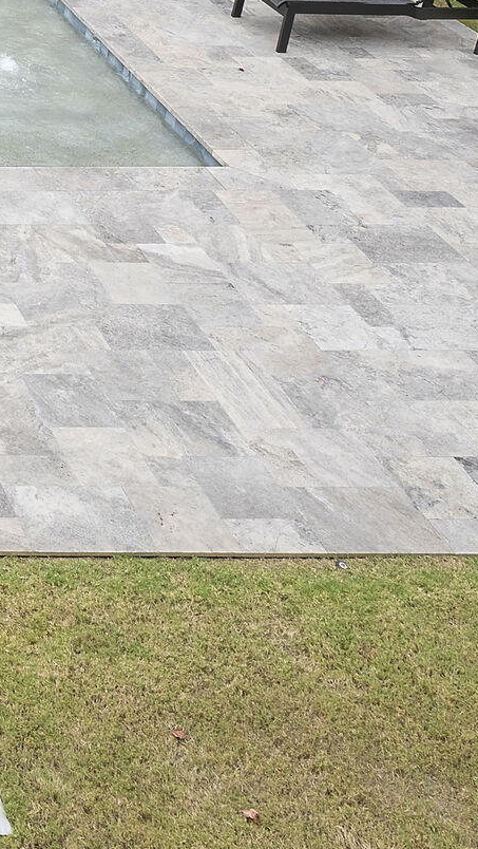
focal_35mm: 56
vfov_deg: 32.4
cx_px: -530
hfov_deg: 15.8
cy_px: -105
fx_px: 1260
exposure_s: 1/800
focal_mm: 14
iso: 320
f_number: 10
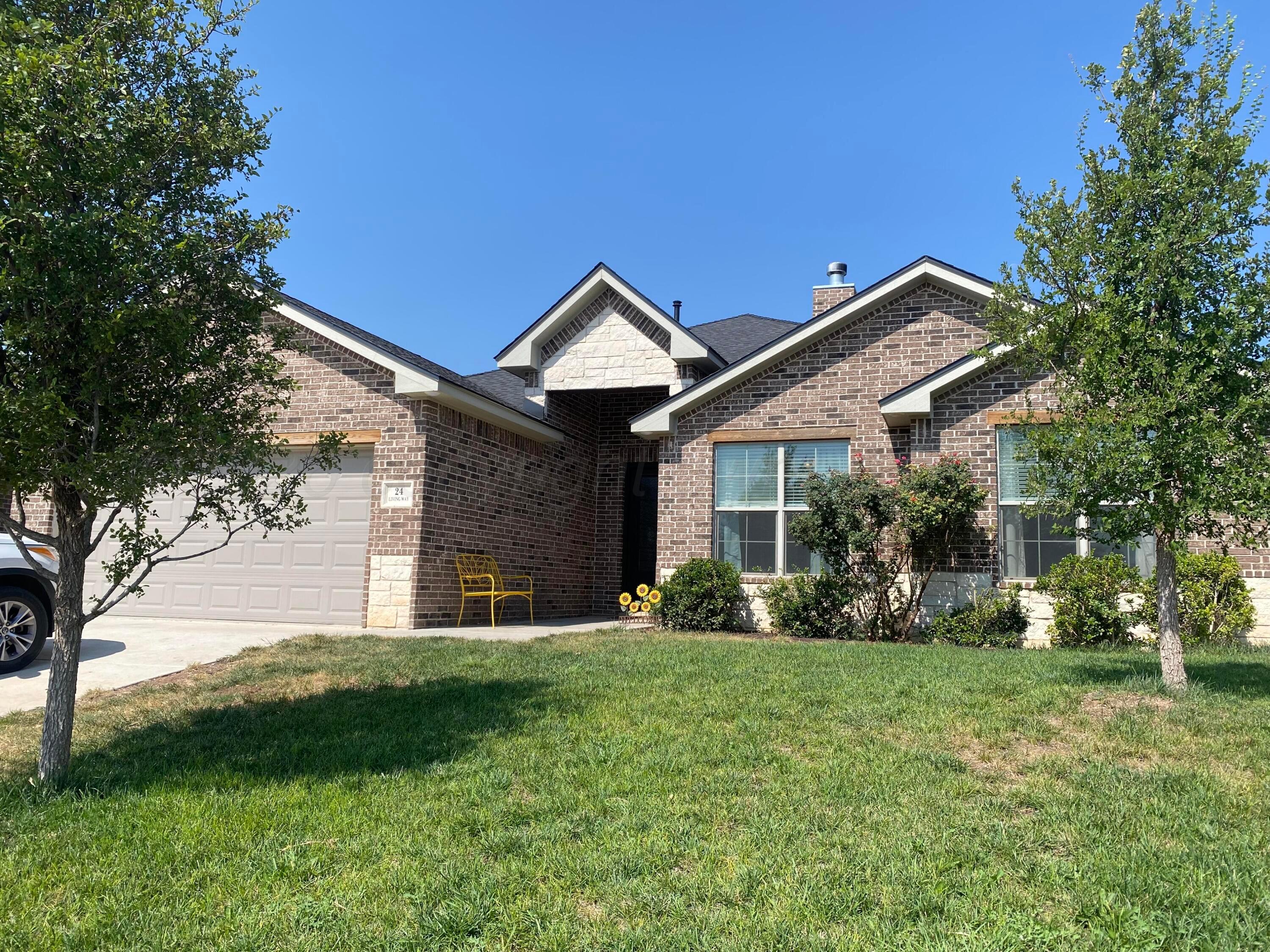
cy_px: 476
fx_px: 954
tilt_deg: +6.3
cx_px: 635
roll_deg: -1.8
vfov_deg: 53.1
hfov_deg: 67.3
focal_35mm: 26
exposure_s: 1/2625
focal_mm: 4.25
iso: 32
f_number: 1.8
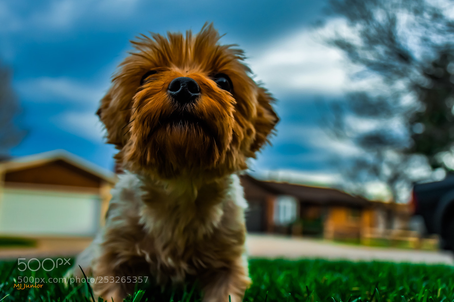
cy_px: 151
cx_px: 227
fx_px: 567
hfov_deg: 43.6
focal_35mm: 45
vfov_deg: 29.9
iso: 400
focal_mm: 30
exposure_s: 1/1000
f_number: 4
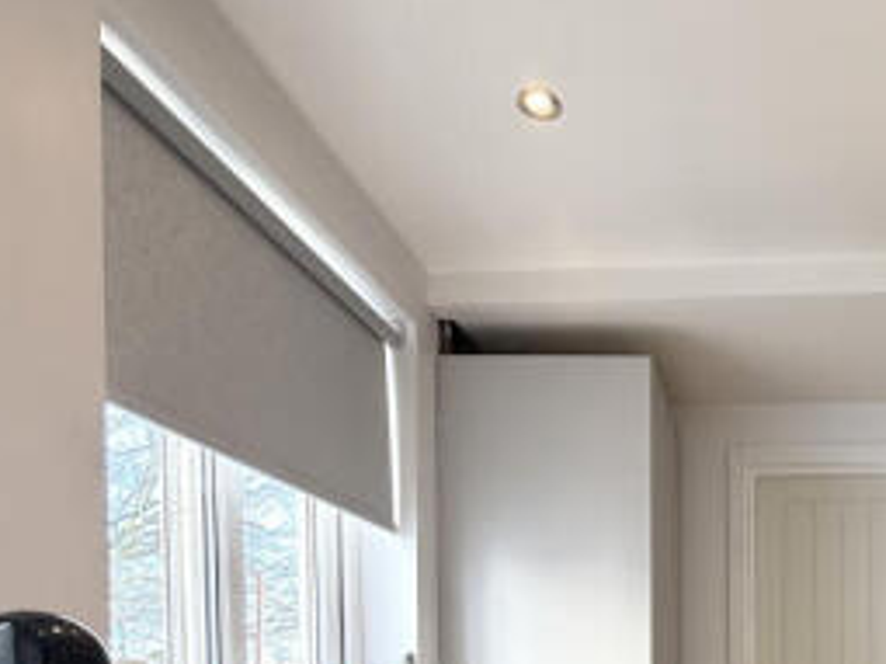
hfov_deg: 50.3
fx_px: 819
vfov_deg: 36.4
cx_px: 801
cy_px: 753
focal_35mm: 32
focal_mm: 2.22
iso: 100
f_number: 2.2
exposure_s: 1/100
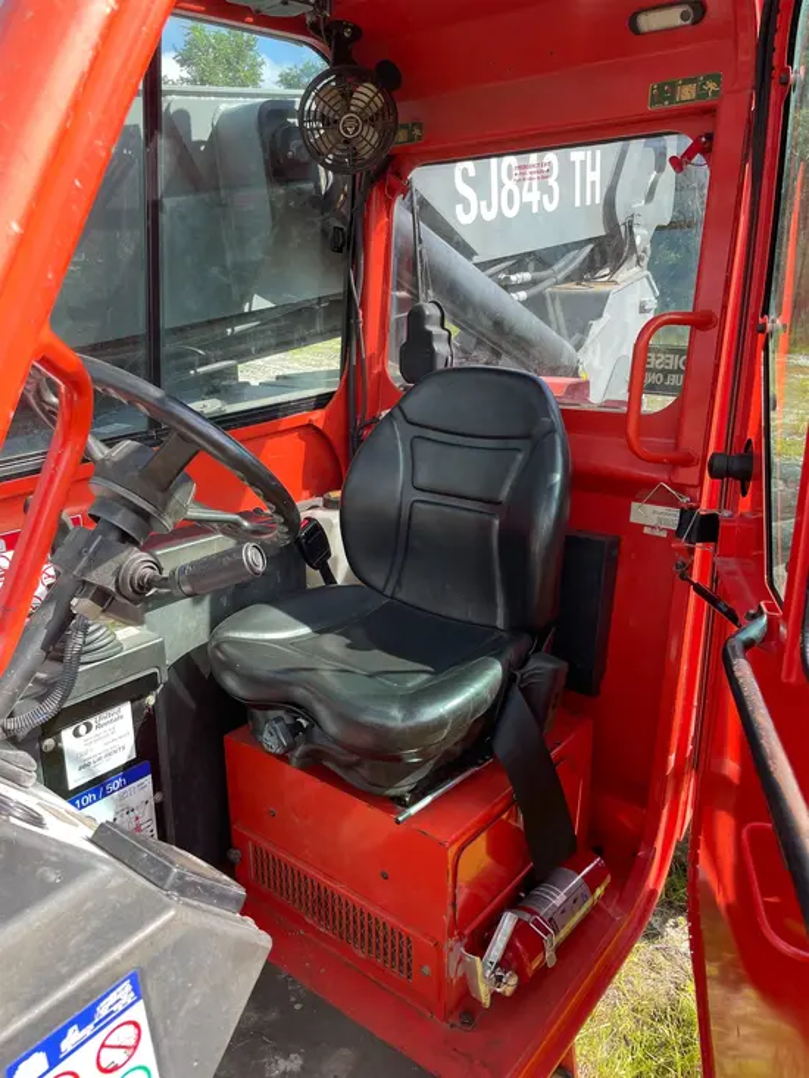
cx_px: 404
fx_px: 810
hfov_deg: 53.1
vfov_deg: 67.3
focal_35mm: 26
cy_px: 539
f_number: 1.6
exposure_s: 1/316
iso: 32
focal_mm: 4.2
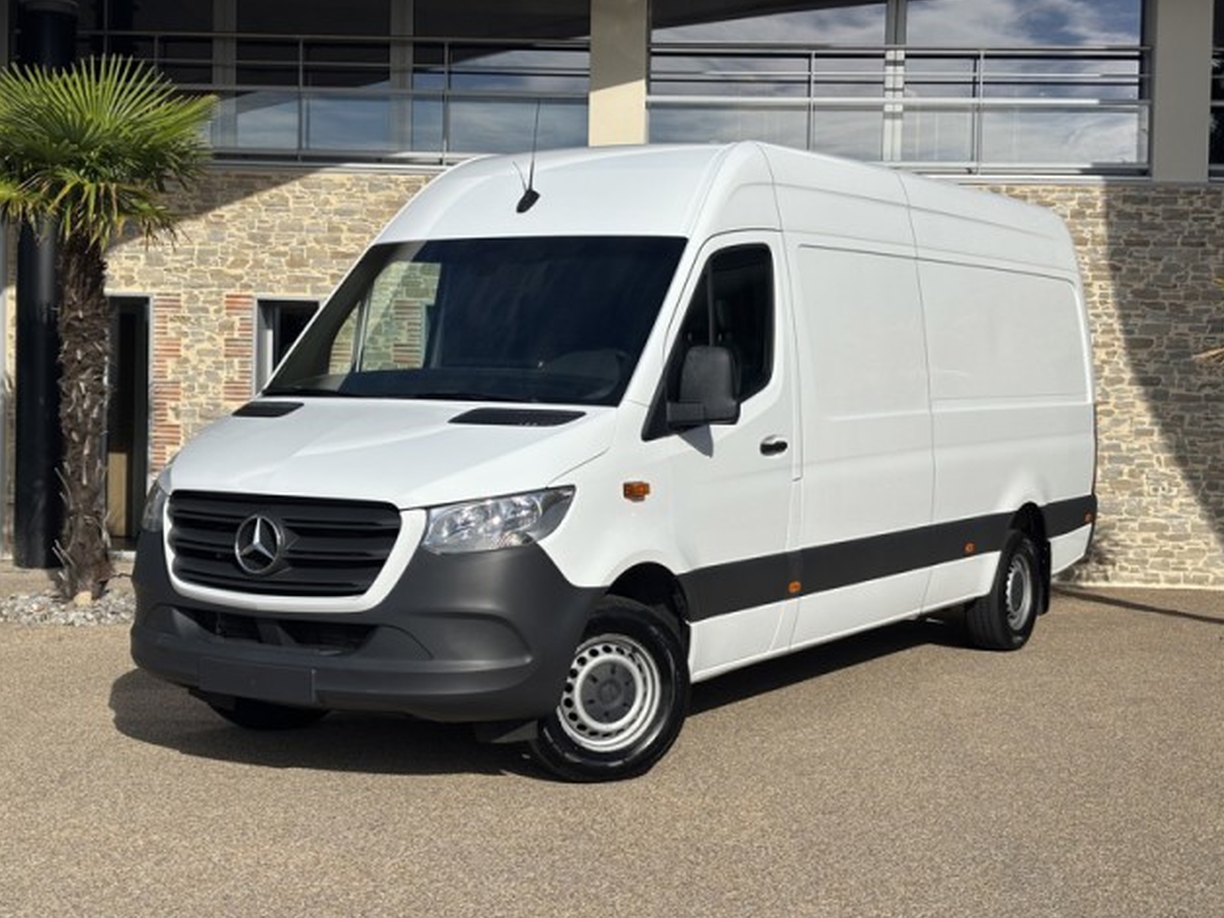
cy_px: 456
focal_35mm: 53
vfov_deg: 27.5
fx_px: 1874
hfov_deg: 36.2
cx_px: 616
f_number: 1.6
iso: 40
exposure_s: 1/5348
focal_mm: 5.96
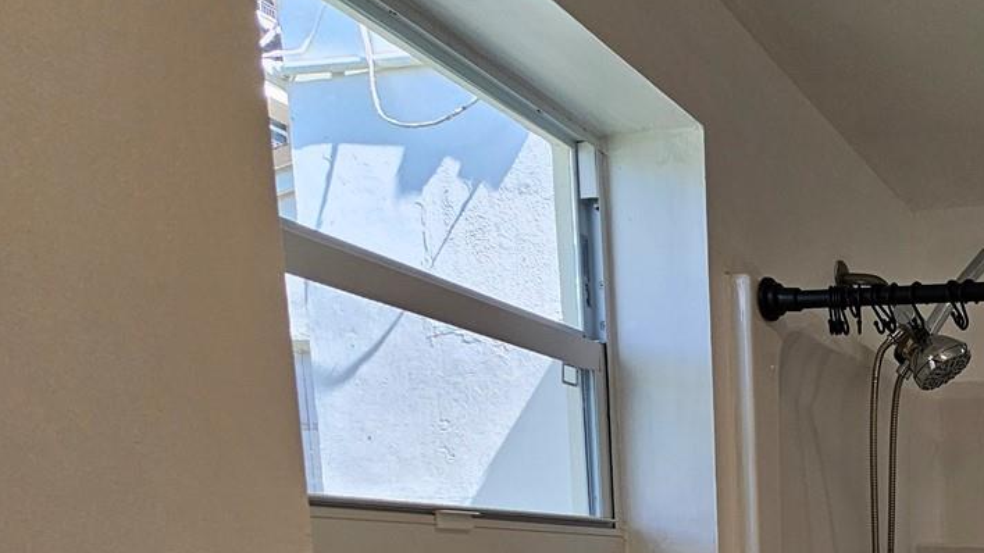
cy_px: 710
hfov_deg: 46.8
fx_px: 835
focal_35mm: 32
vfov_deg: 29.7
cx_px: 1055
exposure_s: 1/359
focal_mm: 2.2
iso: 125
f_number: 2.2
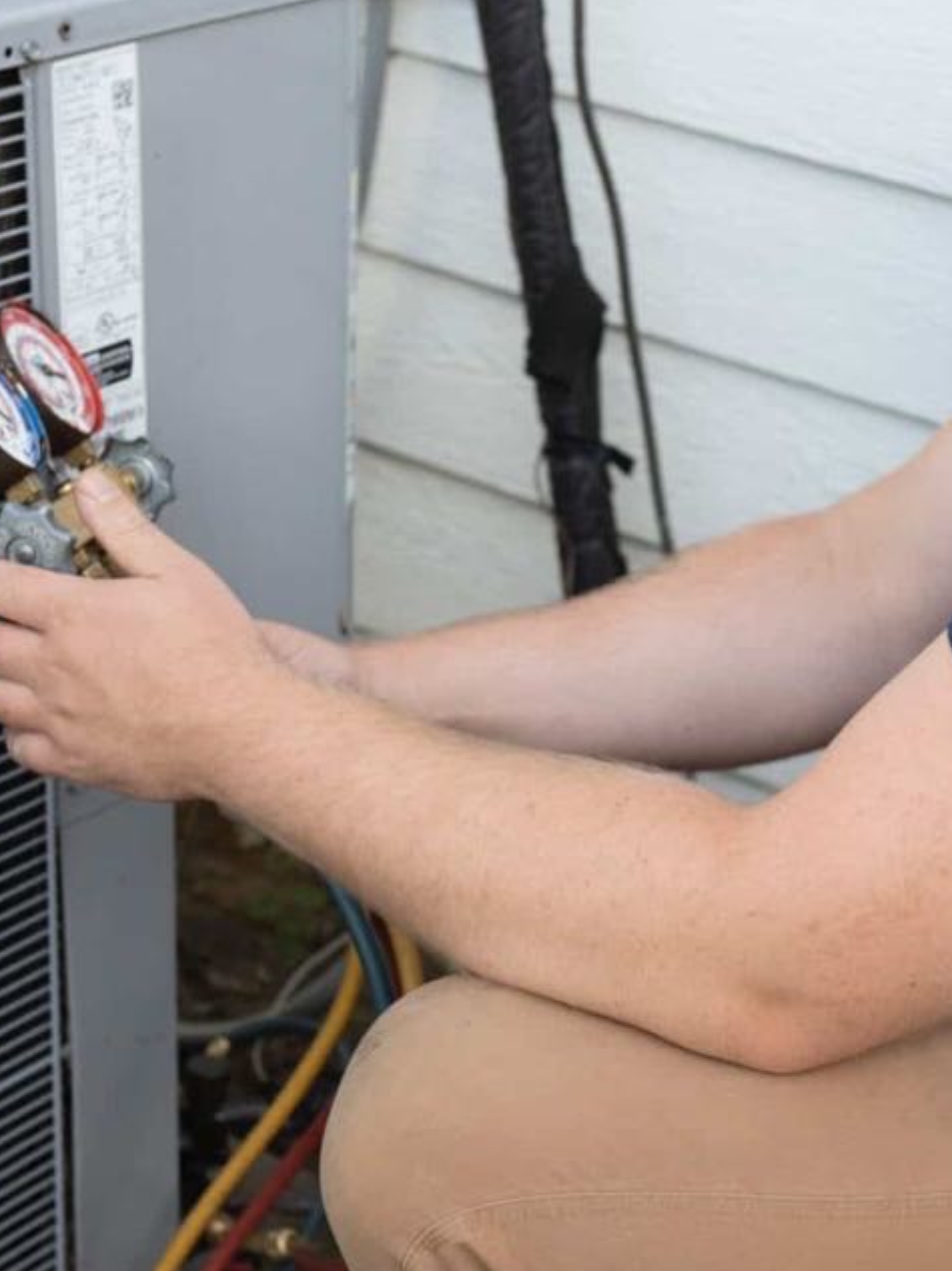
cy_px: 728
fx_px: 3119
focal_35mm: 85
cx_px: 723
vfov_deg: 23.0
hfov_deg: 17.3
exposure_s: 1/640
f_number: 3.5
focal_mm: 35
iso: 1000
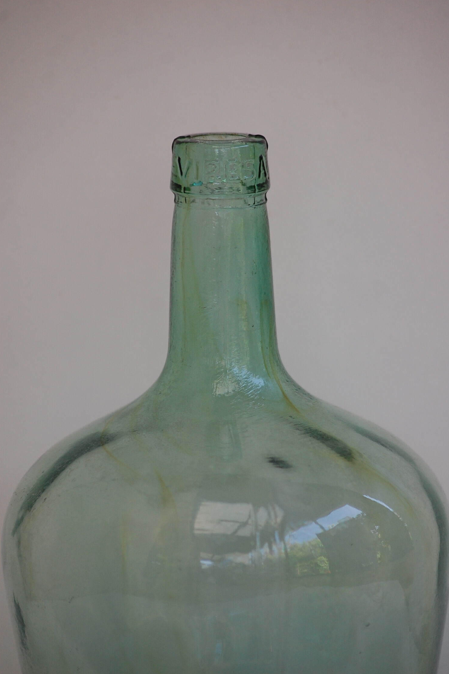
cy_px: 335
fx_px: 3825
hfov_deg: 6.7
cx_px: 224
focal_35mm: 205
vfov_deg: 10.1
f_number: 4.5
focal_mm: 135
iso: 400
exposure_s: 1/200
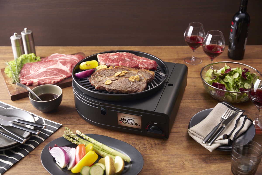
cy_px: 88
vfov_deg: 29.6
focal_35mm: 45
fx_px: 330
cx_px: 131
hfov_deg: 43.3
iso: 100
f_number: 4
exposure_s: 1/100
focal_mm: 45.4
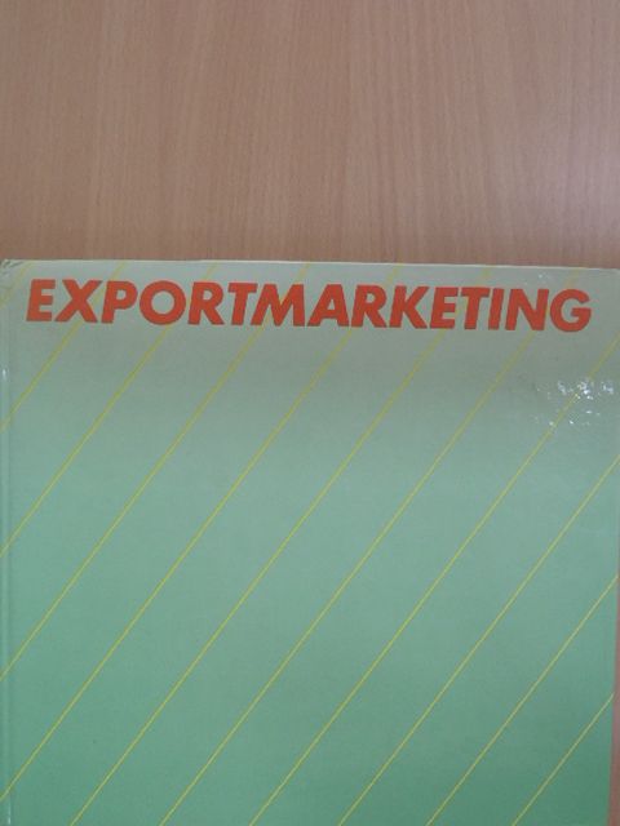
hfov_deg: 42.9
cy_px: 413
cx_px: 310
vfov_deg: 55.4
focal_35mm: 33
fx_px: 788
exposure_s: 1/100
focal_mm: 5.8
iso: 800
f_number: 3.2
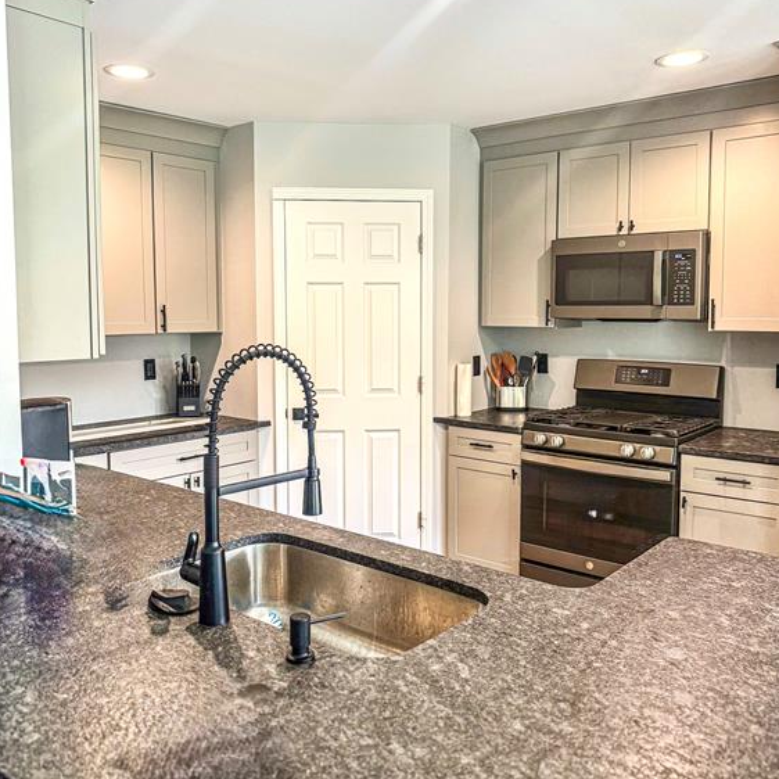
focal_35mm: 29
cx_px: 394
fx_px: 738
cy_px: 359
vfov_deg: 55.6
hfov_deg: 55.6
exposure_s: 1/100
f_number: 1.8
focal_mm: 6.76
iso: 200
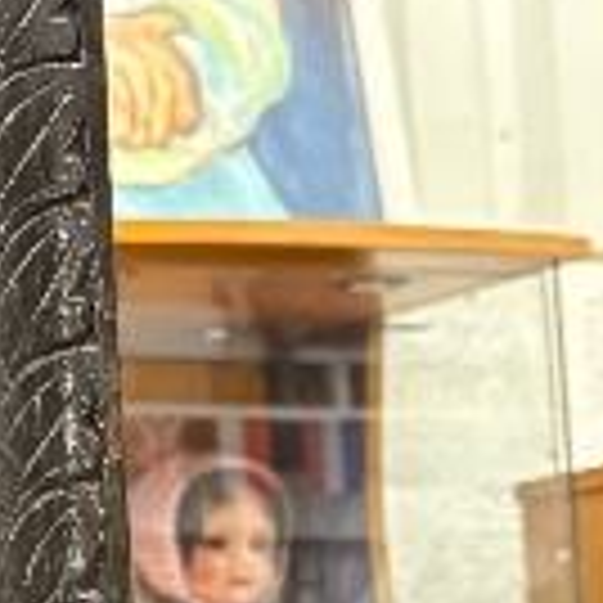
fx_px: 4060
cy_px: 364
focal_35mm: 206
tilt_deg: +9.3
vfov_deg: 8.5
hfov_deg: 7.9
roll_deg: +0.8
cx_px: -860
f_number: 1.6
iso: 400
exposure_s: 1/33
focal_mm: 5.96
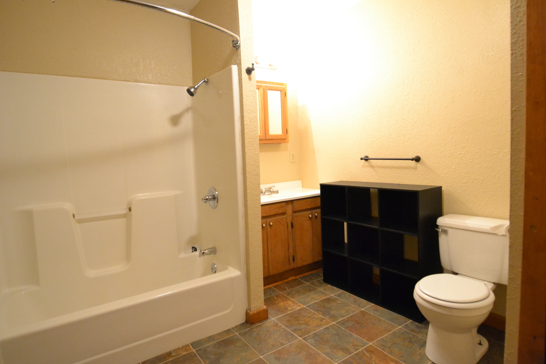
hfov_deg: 86.8
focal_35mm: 19
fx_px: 288
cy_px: 178
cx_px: 259
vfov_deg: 64.6
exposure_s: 1/25
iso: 3200
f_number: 4
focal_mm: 12
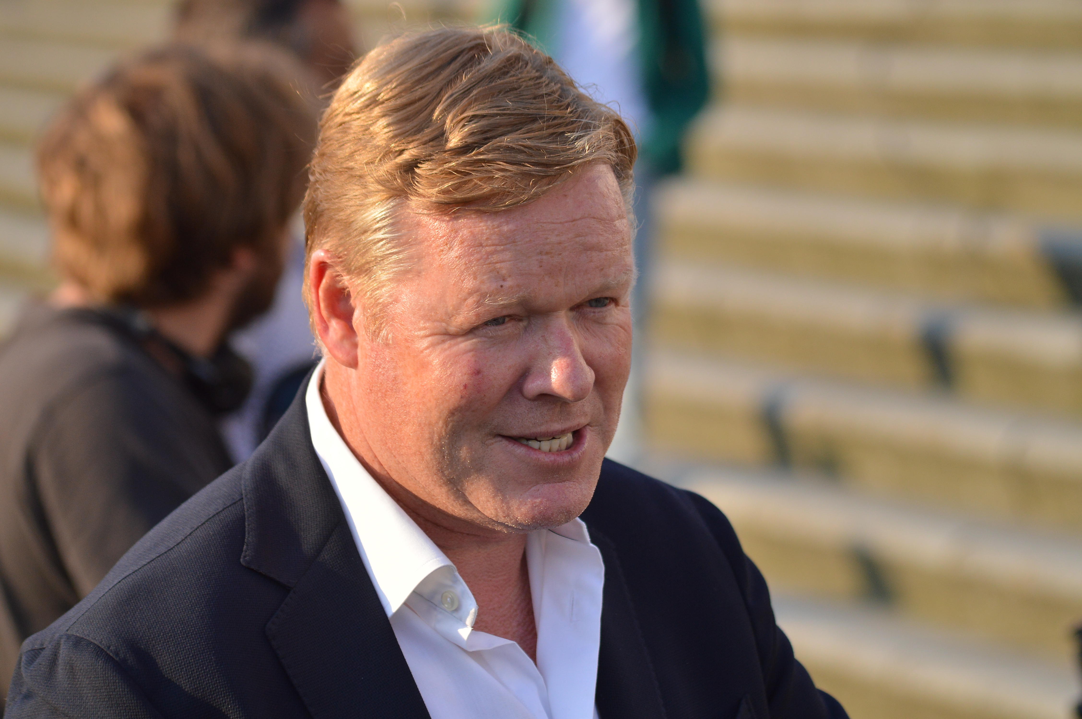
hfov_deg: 11.2
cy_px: 360
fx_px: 5495
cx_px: 541
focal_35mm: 183
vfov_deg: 7.5
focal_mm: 122
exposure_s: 1/1250
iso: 320
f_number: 4.2
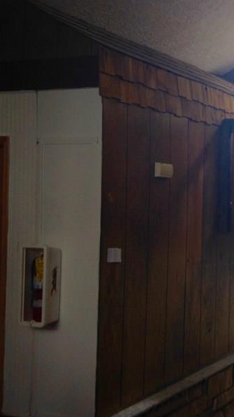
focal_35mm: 61
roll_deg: -0.1
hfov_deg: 17.9
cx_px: 338
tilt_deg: +0.1
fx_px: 674
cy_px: 192
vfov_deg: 34.4
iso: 50
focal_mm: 4.12
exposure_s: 1/24
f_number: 2.4
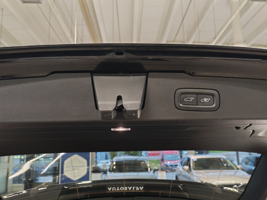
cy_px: 100
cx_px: 134
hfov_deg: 54.0
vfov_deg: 41.8
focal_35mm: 34
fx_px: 262
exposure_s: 1/100
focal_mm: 6.12
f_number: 1.9
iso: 1250
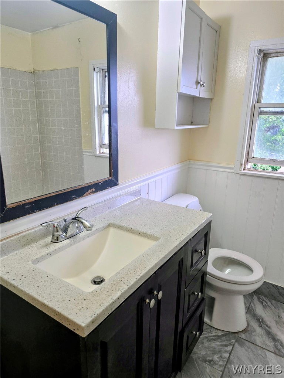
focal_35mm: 23
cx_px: 142
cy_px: 189
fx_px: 251
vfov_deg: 73.9
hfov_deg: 58.9
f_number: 1.7
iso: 125
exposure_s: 1/120
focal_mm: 6.3
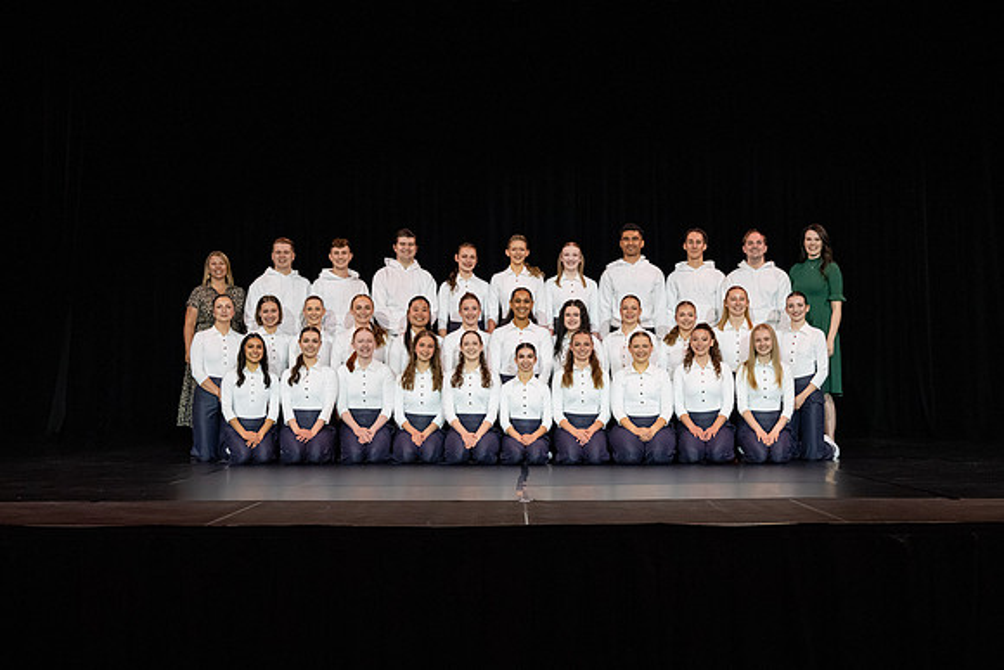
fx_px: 1453
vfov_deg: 26.0
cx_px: 526
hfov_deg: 38.1
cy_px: 300
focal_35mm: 52
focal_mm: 45
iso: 5000
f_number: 8
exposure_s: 1/100
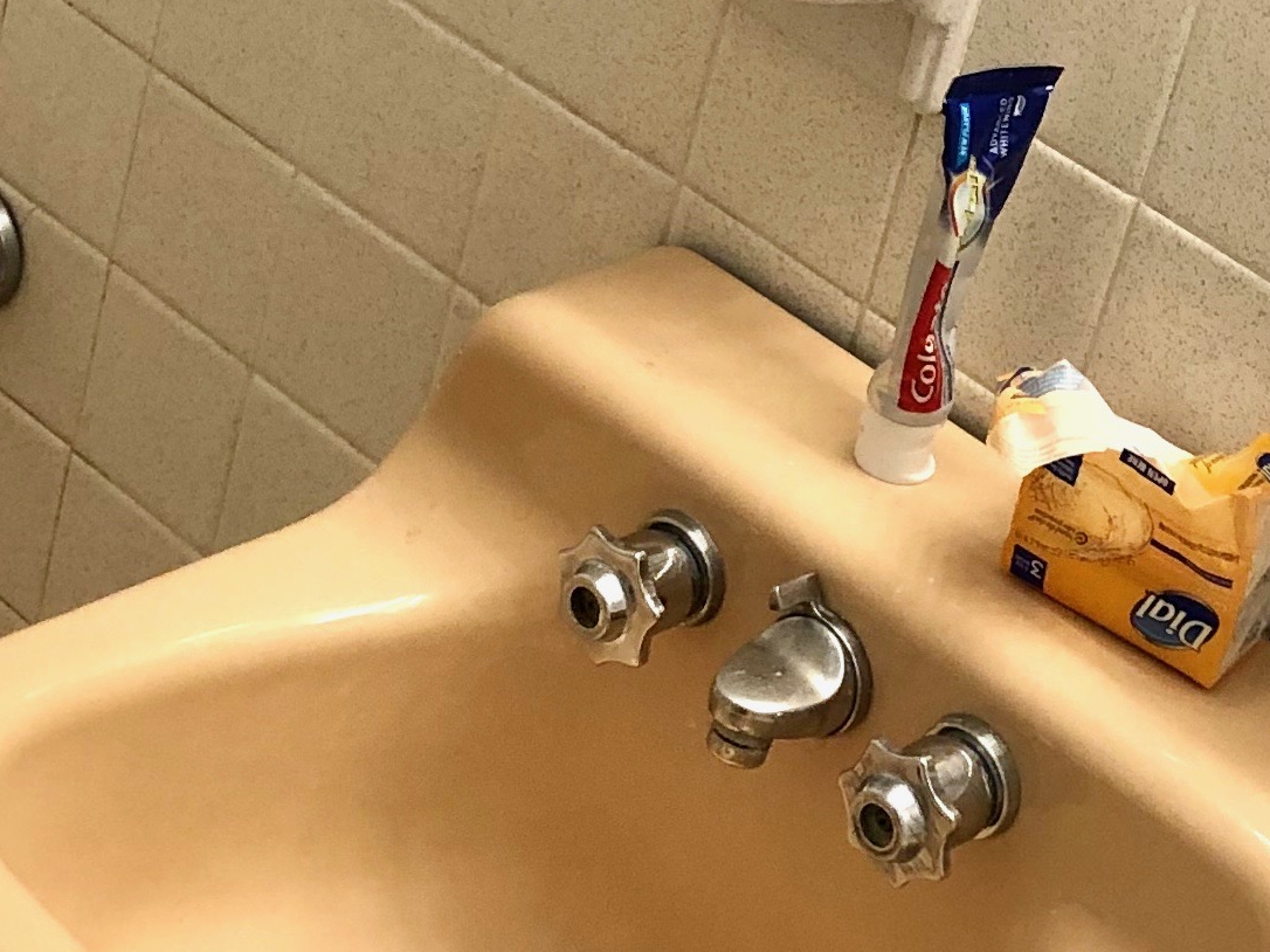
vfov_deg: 13.9
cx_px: 959
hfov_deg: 18.8
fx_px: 3815
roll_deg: -16.0
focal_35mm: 104
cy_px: -91
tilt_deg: -20.6
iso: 32
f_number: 1.8
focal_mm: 3.99
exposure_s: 1/30
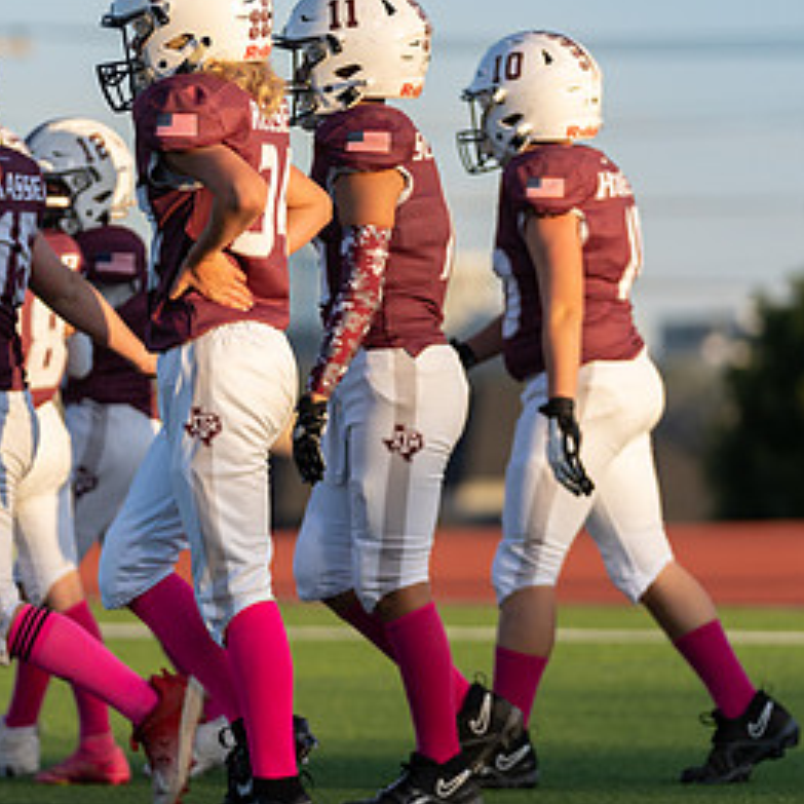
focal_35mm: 299
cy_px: 350
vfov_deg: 5.9
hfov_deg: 5.9
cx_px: 234
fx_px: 7857
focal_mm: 152
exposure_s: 1/2000
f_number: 2.8
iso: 250
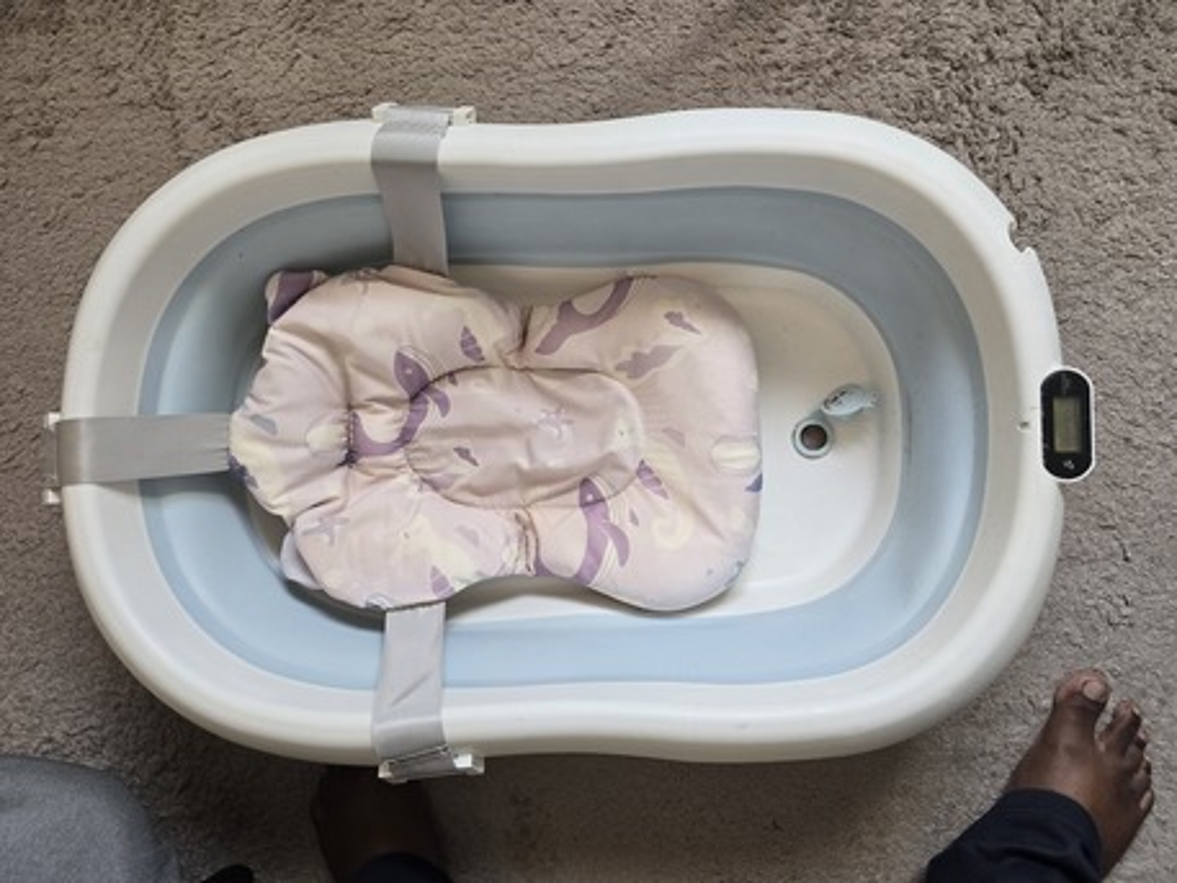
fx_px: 782
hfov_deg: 73.9
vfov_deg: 58.9
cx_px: 588
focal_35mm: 23
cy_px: 442
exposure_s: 1/100
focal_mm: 6.3
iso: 200
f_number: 1.7
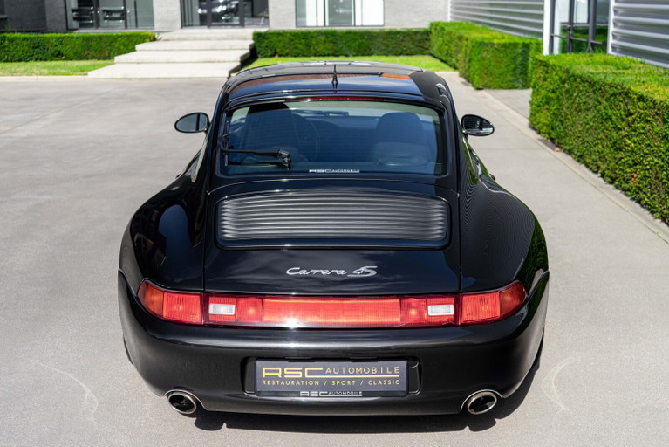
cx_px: 334
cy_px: 224
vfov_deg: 28.1
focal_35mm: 48
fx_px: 892
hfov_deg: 41.1
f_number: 4.5
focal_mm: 48
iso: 50
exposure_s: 1/160
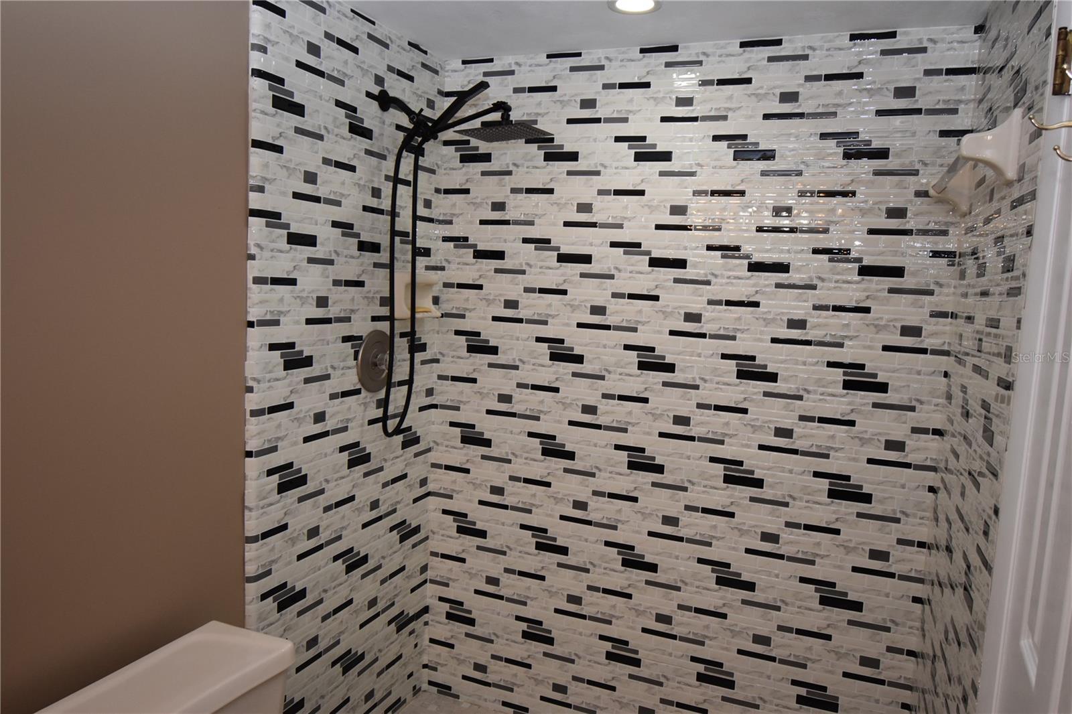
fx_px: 759
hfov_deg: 70.4
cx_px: 536
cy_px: 357
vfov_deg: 50.4
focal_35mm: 26
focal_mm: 17
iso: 800
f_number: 5.3
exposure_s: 1/80
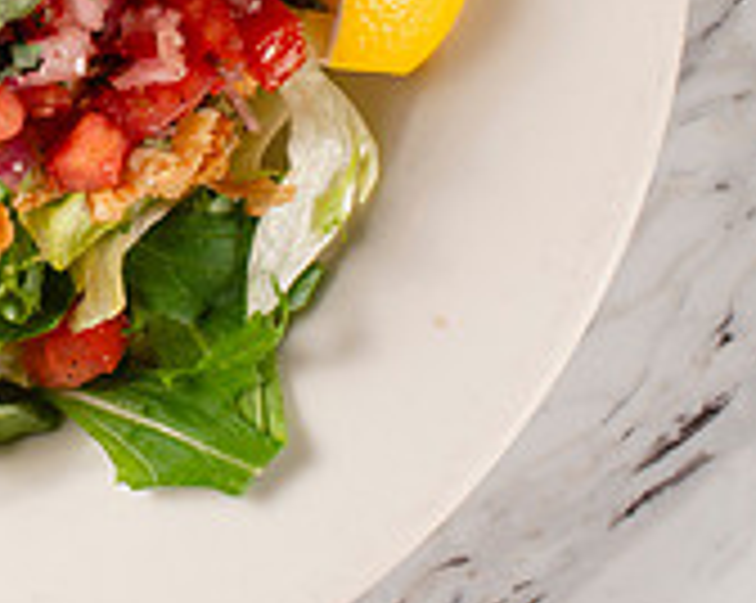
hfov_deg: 10.1
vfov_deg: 8.1
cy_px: -81
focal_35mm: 189
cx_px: -121
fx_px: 4224
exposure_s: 1/200
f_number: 13
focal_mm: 50
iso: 200
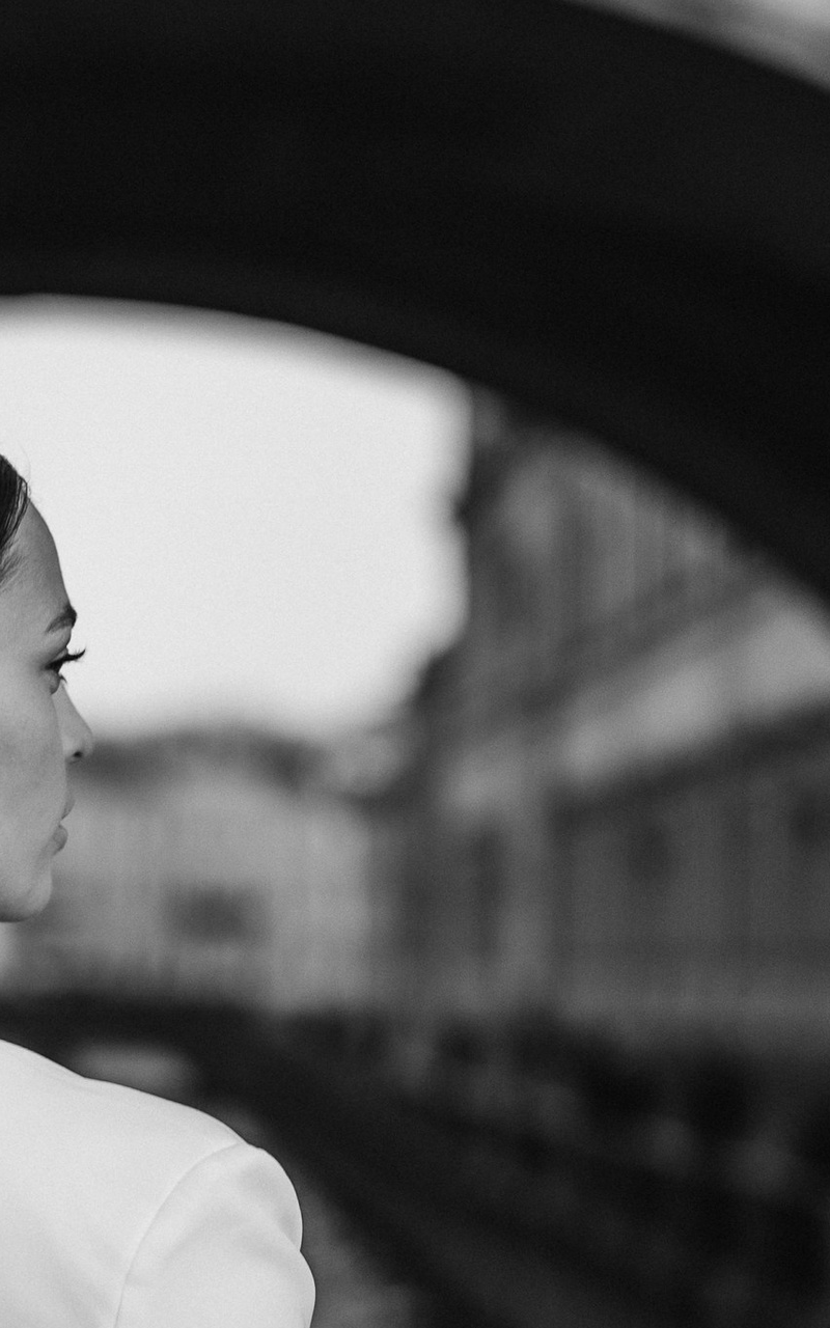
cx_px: -127
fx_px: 3873
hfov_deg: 12.0
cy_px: 804
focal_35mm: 107
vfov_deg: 19.4
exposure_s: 1/250
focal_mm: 35
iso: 100
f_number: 1.2
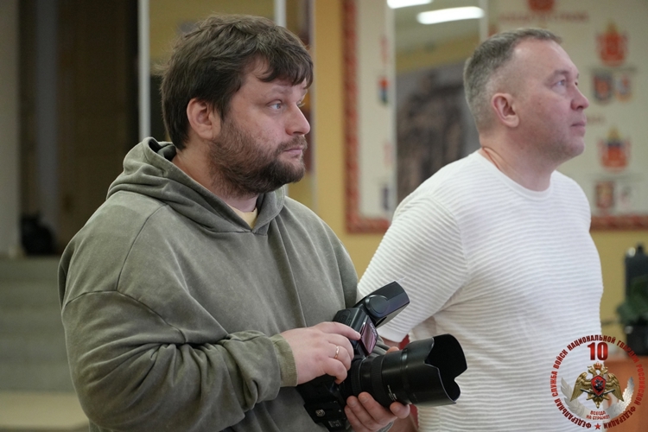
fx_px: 2430
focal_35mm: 135
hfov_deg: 15.2
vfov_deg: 10.2
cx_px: 324
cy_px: 216
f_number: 4
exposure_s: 1/160
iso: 2500
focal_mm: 90
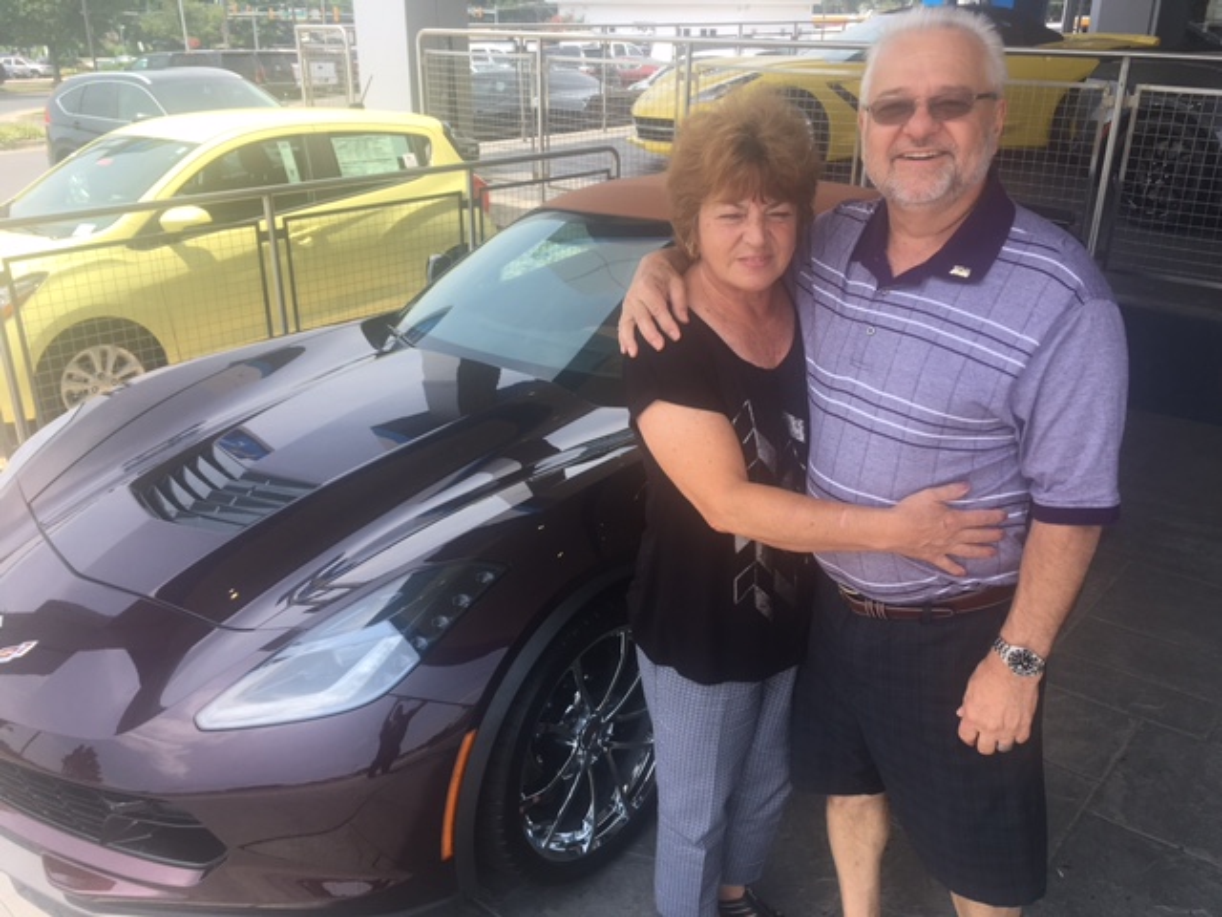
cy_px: 458
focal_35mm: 29
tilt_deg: -21.1
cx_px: 611
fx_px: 1024
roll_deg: -1.2
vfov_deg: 48.2
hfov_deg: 61.7
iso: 25
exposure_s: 1/557
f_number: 2.2
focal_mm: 4.15
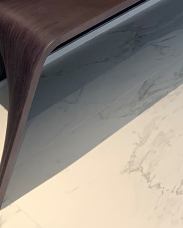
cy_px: -168
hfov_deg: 17.2
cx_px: 139
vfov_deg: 17.8
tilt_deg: -9.0
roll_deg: +4.4
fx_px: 602
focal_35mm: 89
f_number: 1.8
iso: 250
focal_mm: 4.25
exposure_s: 1/60
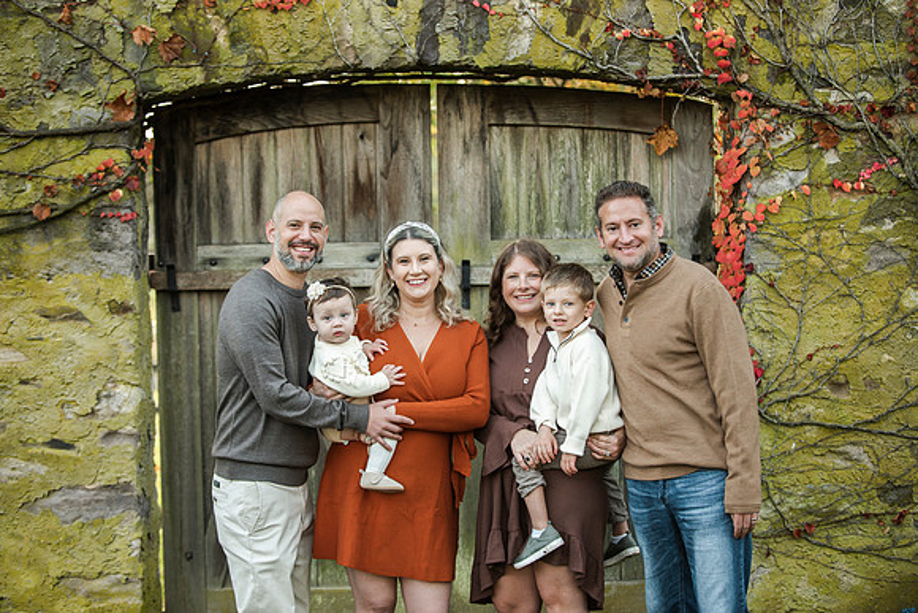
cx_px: 448
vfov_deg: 18.4
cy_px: 303
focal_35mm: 74
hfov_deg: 27.3
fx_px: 1887
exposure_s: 1/1000
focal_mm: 70
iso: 800
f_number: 2.8
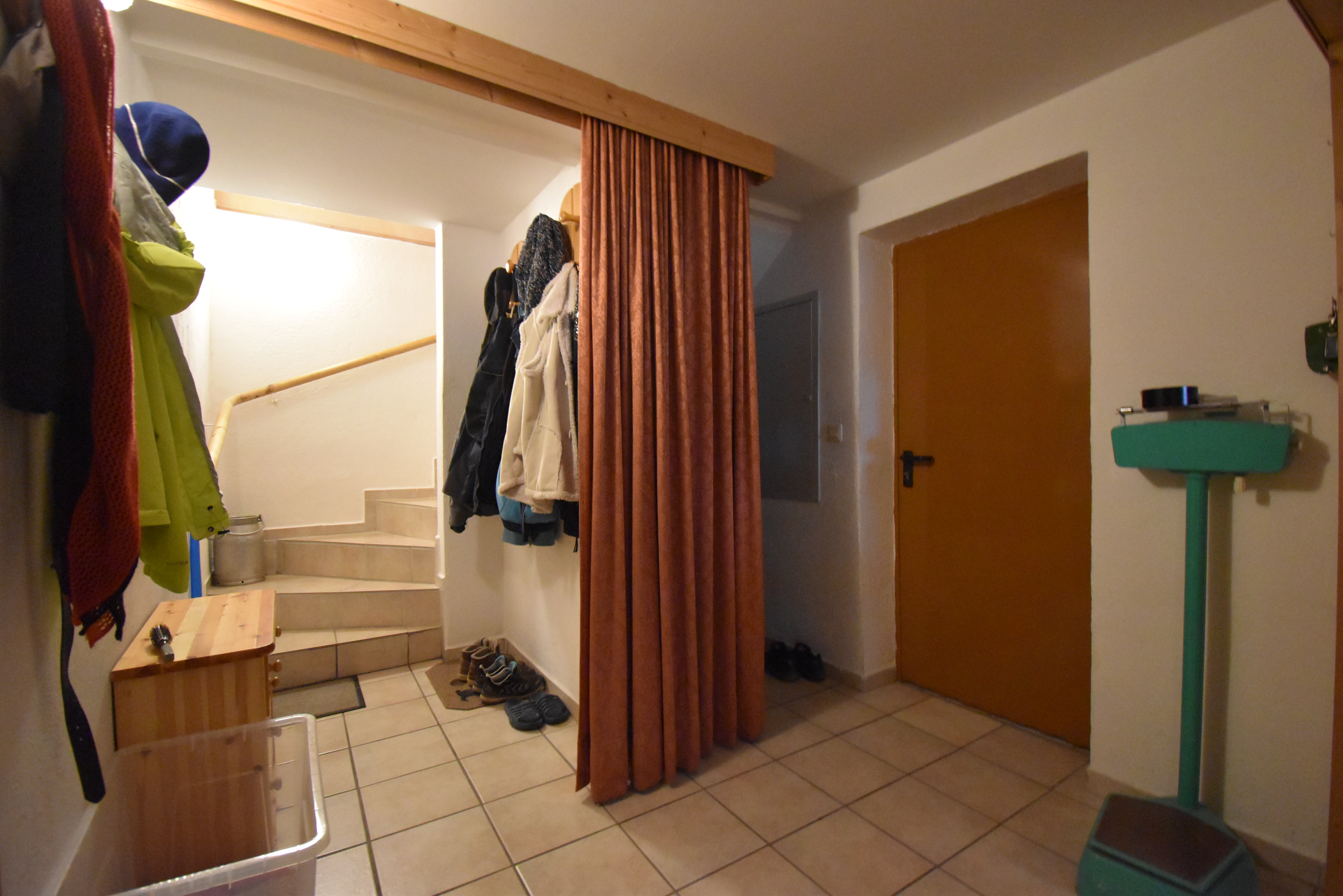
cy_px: 448
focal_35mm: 15
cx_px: 672
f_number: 4.5
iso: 6400
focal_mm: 10
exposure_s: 1/60
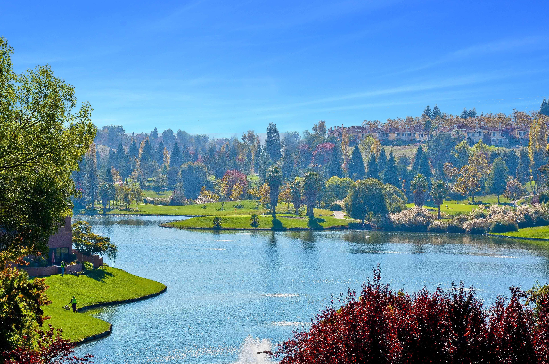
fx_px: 1598
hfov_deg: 19.5
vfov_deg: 13.0
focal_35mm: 105
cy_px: 182
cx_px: 274
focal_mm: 70
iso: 320
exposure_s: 1/500
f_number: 11
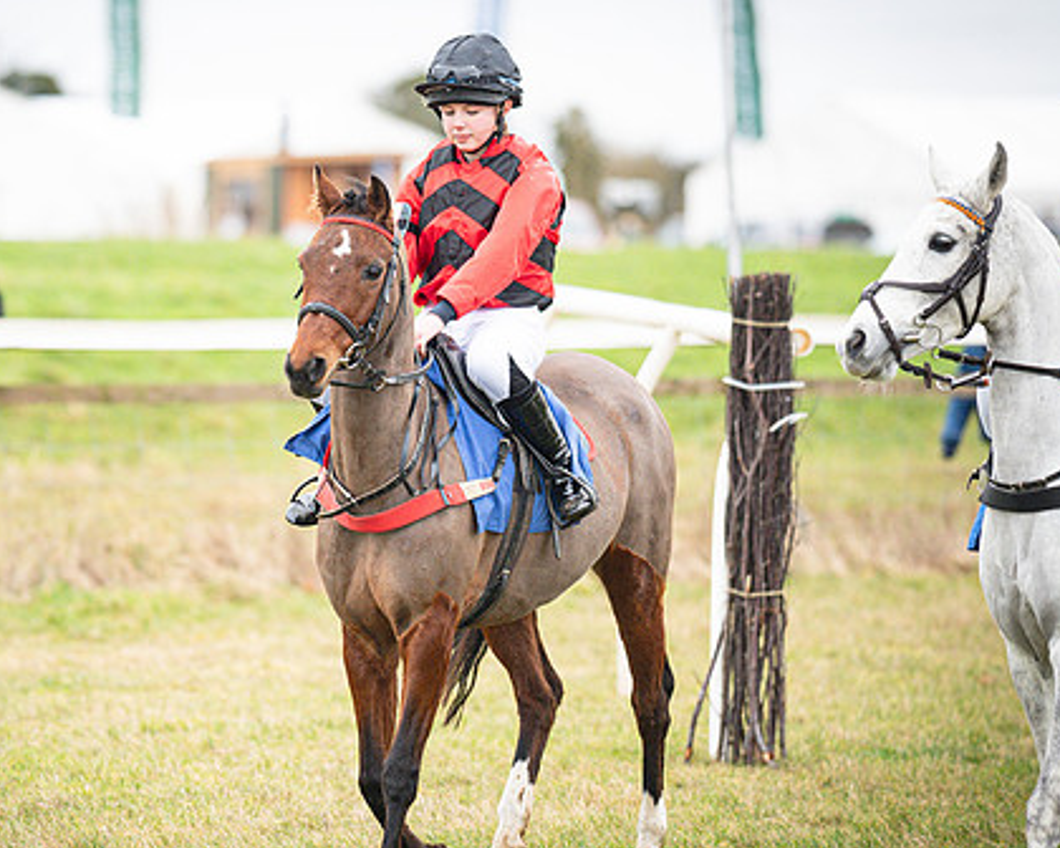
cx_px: 356
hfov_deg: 7.4
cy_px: 440
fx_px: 8219
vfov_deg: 5.9
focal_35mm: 262
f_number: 1.9
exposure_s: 1/1200
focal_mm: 135
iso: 800
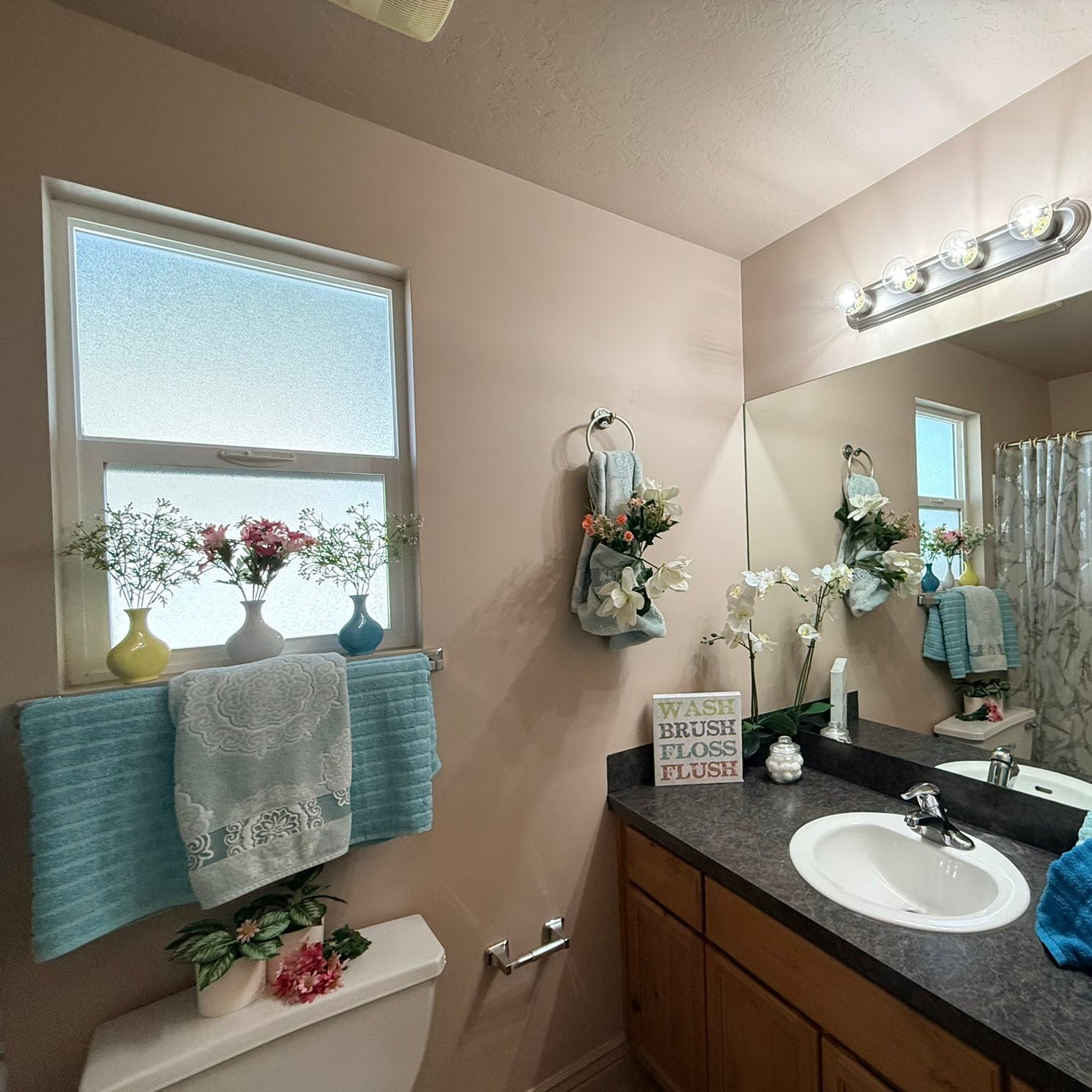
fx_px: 607
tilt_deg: +0.3
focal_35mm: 17
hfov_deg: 81.5
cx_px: 715
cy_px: 560
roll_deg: +1.8
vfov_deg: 84.0
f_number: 2.2
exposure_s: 1/120
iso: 200
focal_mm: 2.22
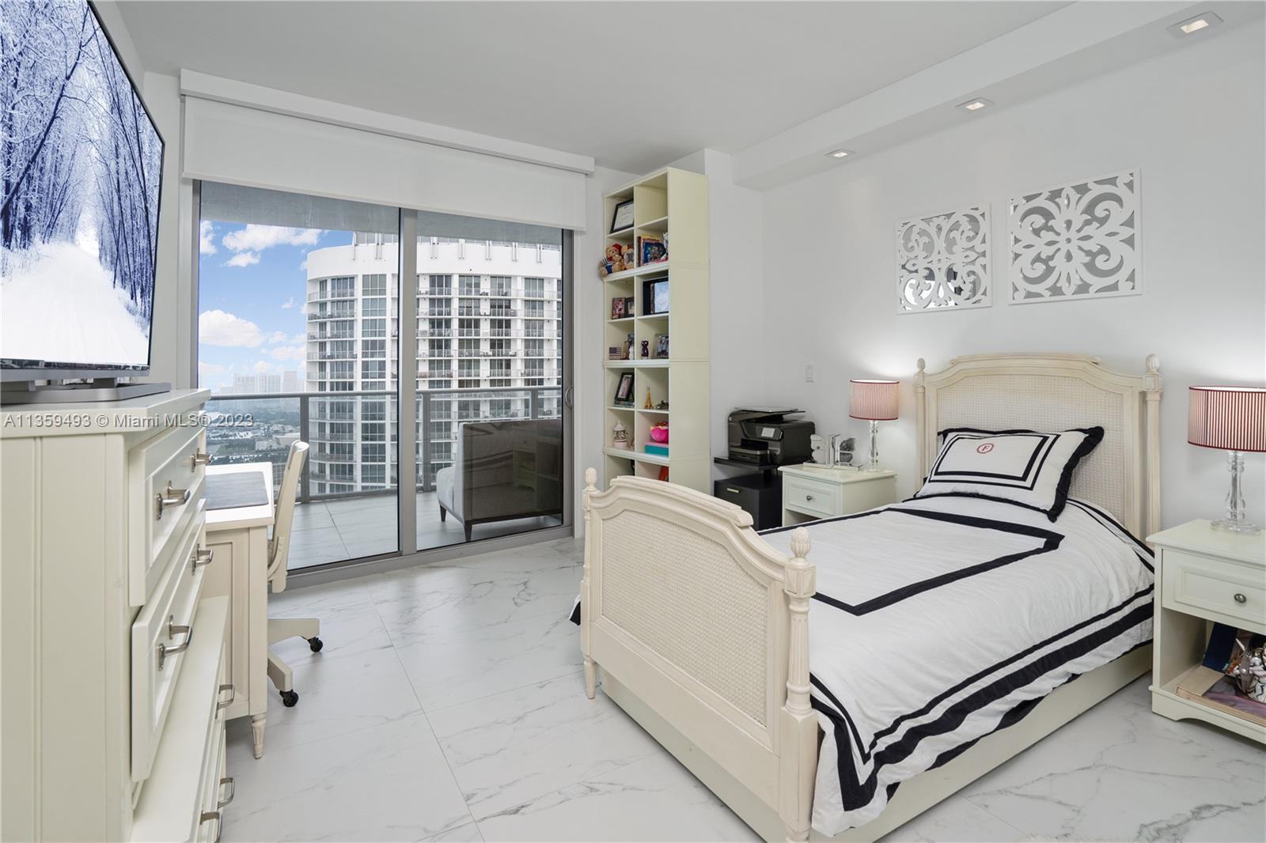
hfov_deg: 96.7
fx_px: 563
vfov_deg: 73.7
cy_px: 422
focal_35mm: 16
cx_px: 633
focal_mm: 16
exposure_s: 1/80
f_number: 8
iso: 400
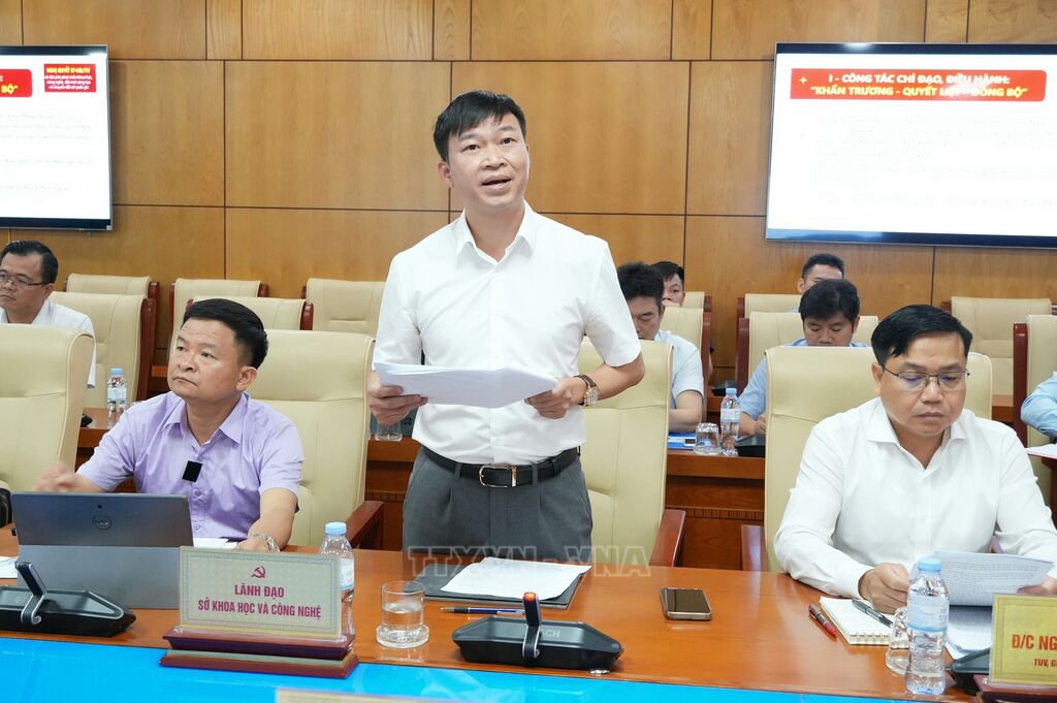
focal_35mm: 45
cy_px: 352
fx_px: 1320
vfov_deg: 29.8
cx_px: 528
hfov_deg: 43.6
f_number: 5.6
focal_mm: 30
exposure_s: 1/100
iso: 3200
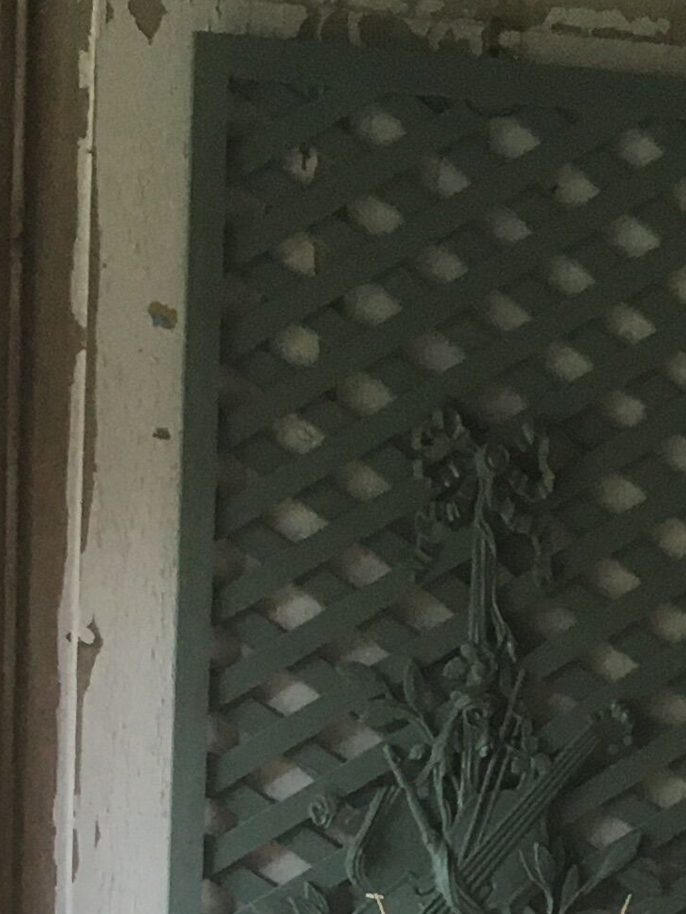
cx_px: -73
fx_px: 3169
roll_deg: -1.1
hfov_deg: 12.1
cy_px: 1811
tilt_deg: -17.4
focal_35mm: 120
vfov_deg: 13.9
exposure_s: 1/33
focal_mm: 4.15
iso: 100
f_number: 2.2
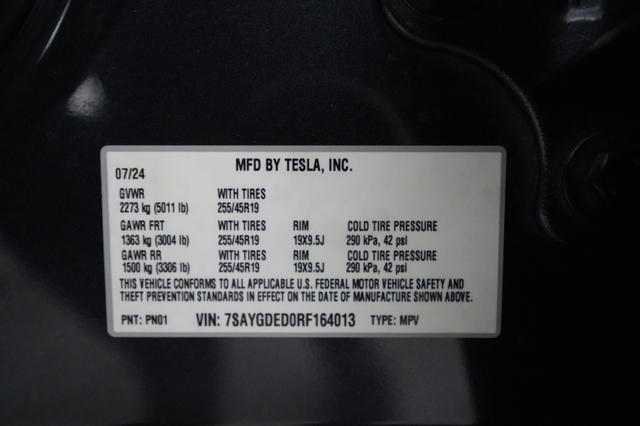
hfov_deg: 65.5
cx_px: 320
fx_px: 497
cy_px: 213
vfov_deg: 46.4
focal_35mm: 28
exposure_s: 1/160
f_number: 2.8
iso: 10000
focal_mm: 28
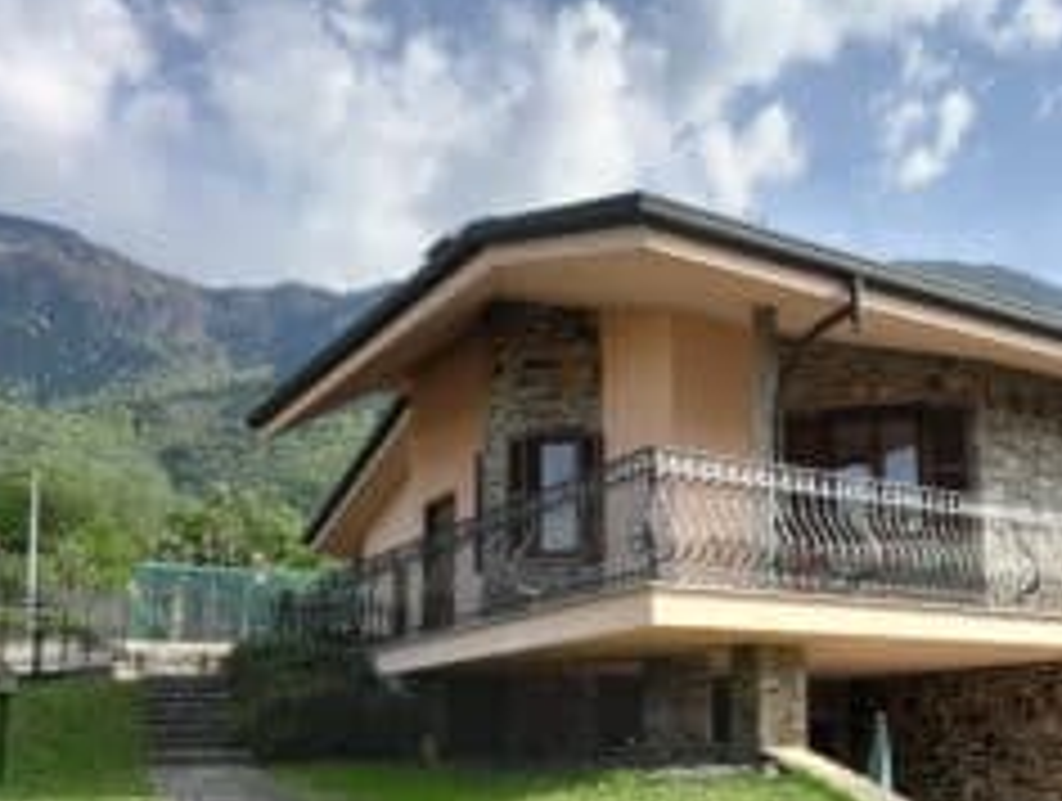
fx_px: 1230
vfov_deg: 35.5
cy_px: 569
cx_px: 774
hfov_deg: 45.4
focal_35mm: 40
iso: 40
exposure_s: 1/381
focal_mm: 4
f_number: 1.8
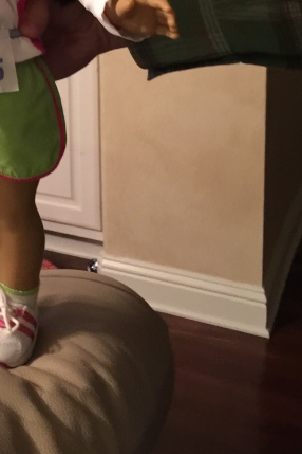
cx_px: -35
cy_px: 27
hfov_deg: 21.4
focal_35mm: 60
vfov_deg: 31.5
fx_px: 755
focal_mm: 4.15
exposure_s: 1/4
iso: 125
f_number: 2.2
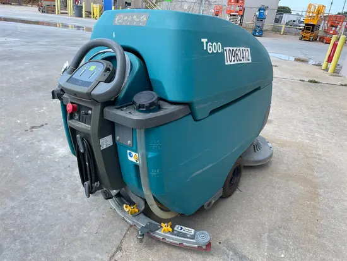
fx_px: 261
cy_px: 130
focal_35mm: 26
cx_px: 174
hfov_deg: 67.3
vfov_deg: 53.1
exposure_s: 1/1261
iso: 50
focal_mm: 4.2
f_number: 1.6
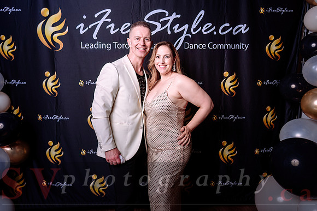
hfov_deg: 66.7
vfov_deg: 47.3
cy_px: 94
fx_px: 241
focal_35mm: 27
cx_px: 158
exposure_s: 1/100
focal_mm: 24
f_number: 3.2
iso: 100
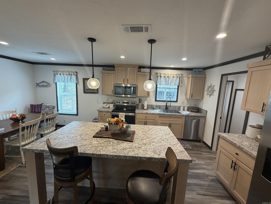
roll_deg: -2.0
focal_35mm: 14
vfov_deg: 85.7
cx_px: 136
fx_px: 110
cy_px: 102
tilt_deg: -8.2
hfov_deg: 102.1
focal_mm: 2.22
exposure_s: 1/60
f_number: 2.2
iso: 160
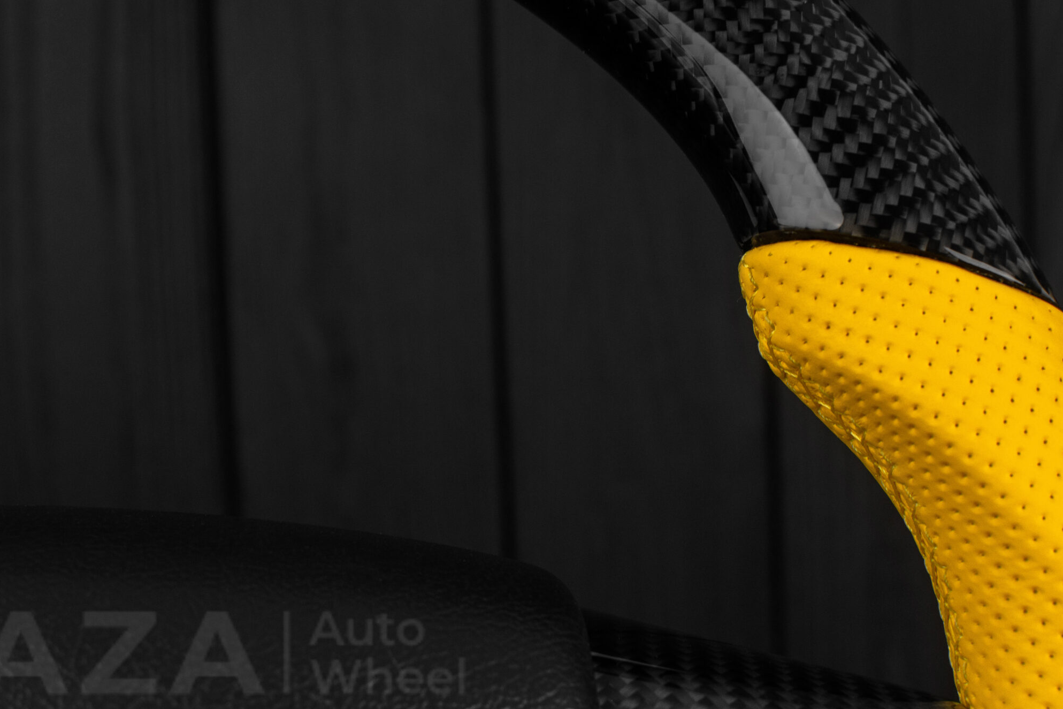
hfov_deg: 29.8
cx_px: 576
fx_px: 1997
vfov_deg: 20.1
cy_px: 350
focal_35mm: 68
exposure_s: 1/125
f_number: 6.3
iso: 500
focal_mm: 35
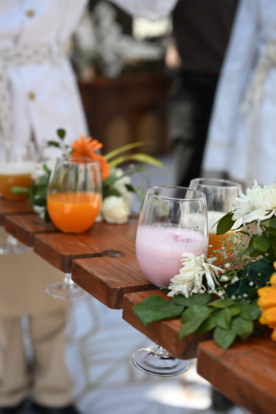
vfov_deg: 39.6
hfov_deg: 27.0
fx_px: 575
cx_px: 138
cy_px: 207
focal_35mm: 50
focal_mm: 50
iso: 800
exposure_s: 1/250
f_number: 2.8
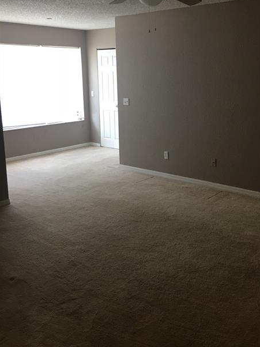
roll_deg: +0.1
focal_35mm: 37
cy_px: 139
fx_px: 371
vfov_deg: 49.9
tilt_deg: -10.6
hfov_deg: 38.4
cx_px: 165
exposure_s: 1/30
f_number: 2.2
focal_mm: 4.15
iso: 80
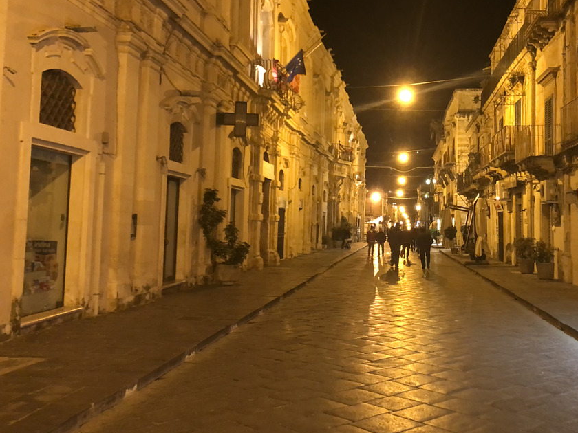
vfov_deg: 35.9
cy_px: 179
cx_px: 390
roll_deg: +0.1
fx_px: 668
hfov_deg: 46.0
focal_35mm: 40
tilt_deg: +3.9
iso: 100
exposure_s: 1/5
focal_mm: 4
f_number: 1.8
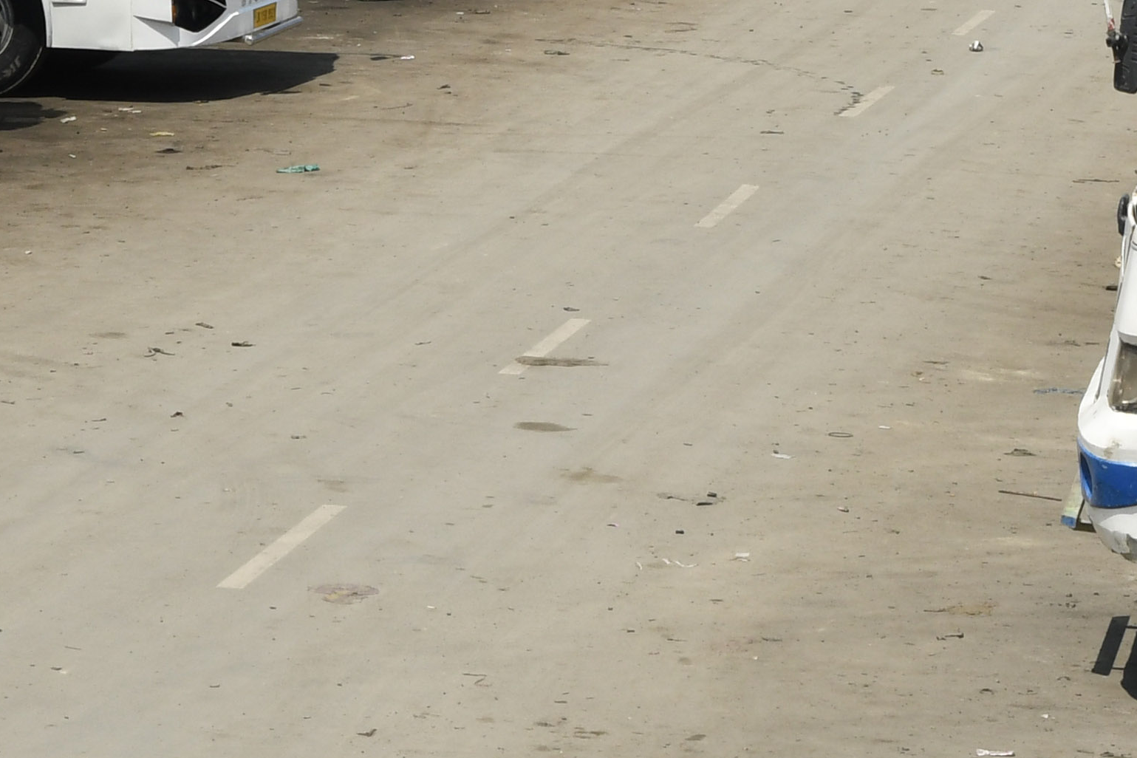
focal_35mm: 228
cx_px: 316
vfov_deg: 5.9
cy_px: -508
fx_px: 7200
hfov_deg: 9.0
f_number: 14
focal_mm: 42
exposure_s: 1/250
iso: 200
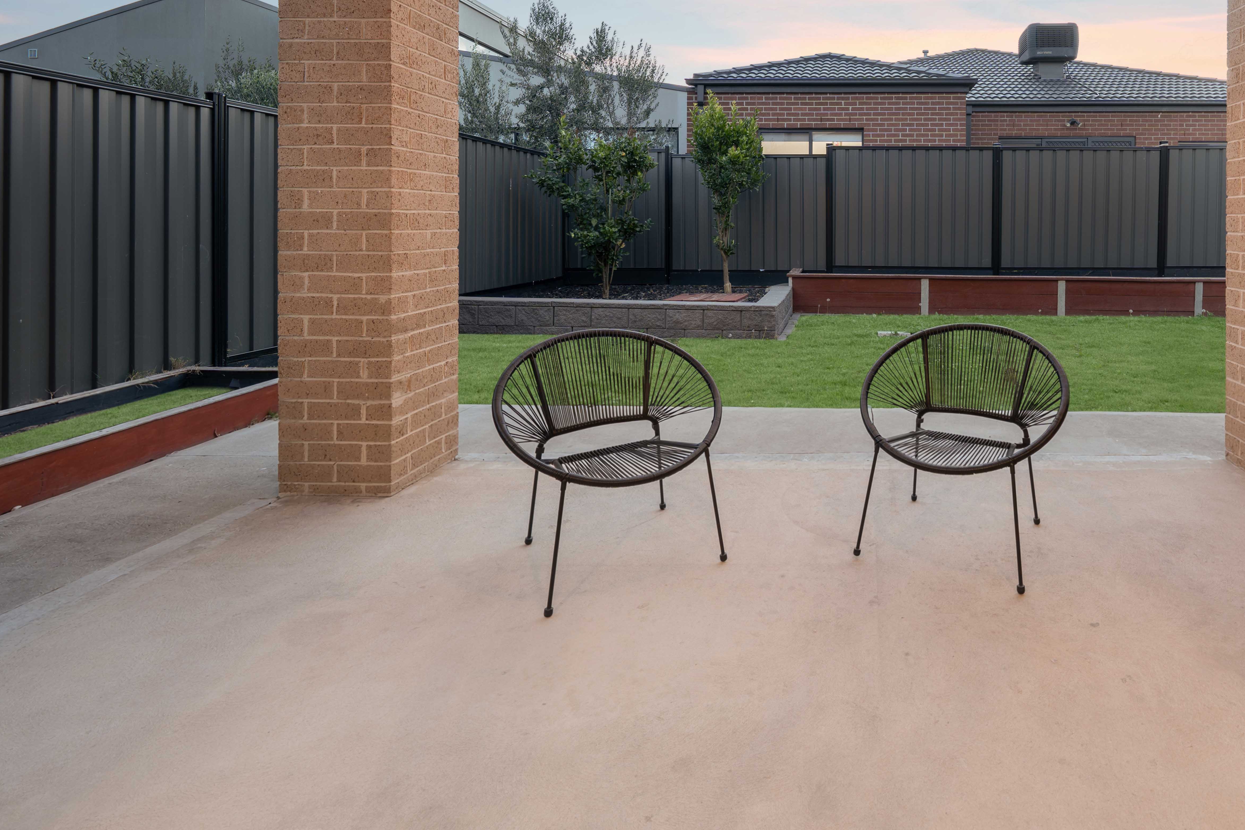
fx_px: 622
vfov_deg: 65.5
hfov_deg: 86.3
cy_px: 272
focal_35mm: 18
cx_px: 848
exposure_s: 1.3
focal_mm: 12
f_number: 8
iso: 100
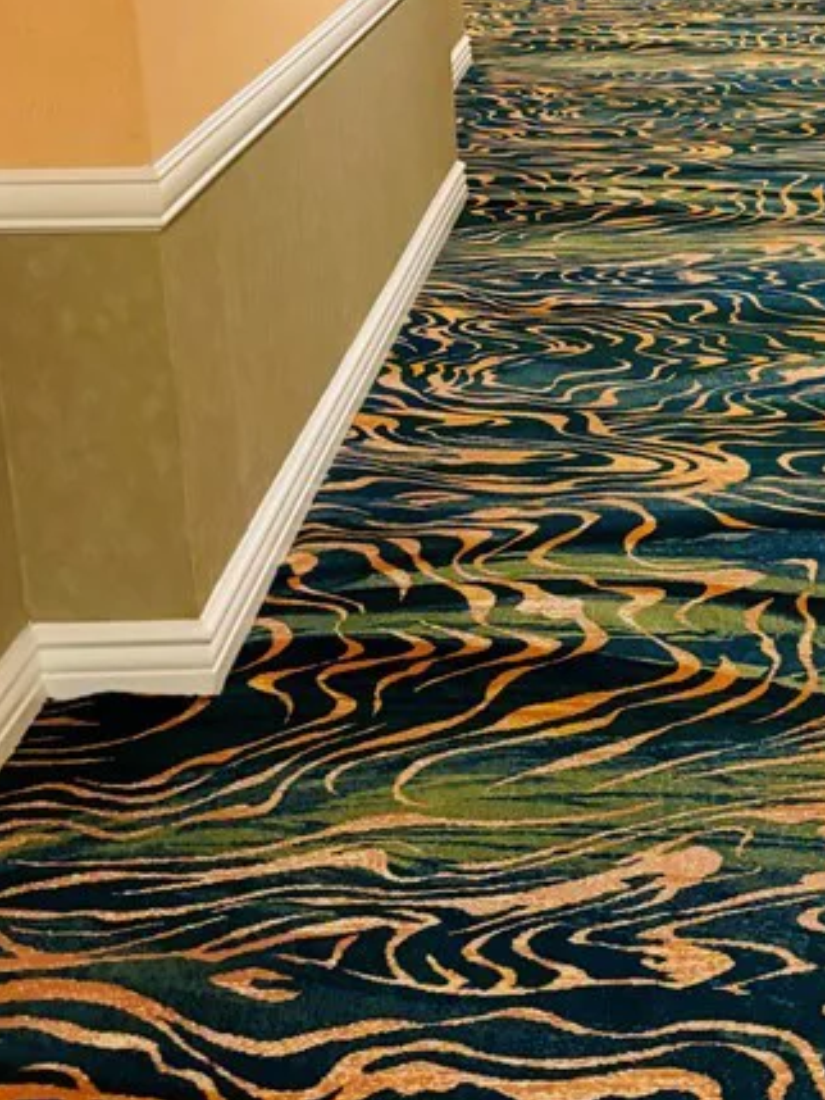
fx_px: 1969
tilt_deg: -16.2
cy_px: 262
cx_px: 797
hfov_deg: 22.9
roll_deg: -1.1
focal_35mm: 62
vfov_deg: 30.6
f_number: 1.6
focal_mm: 5.96
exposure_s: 1/60
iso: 500
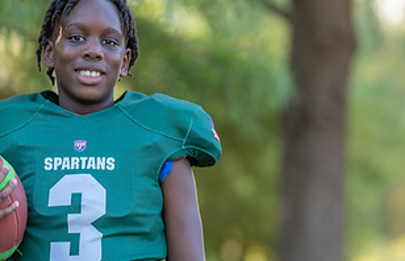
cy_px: 163
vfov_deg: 4.3
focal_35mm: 309
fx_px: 3438
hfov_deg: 6.7
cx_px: 107
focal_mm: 151
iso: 200
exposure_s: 1/320
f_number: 2.8
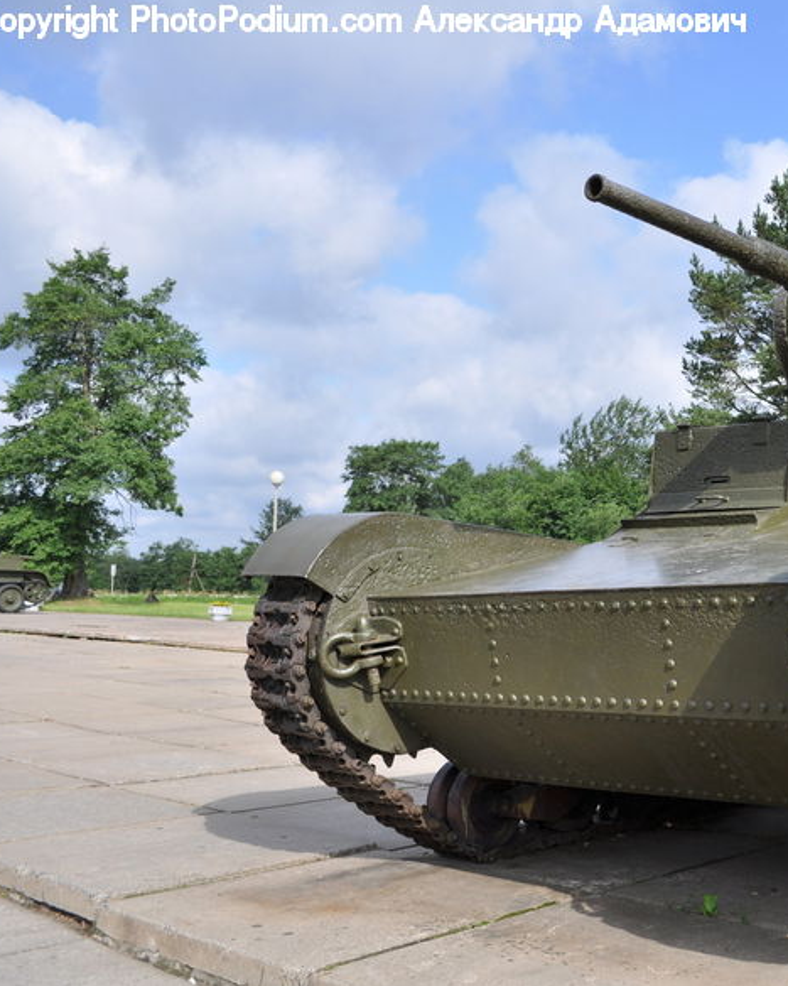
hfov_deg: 35.6
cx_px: 734
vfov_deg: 46.8
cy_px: 484
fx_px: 1137
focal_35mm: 39
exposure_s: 1/1000
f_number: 5.6
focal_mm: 18
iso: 200
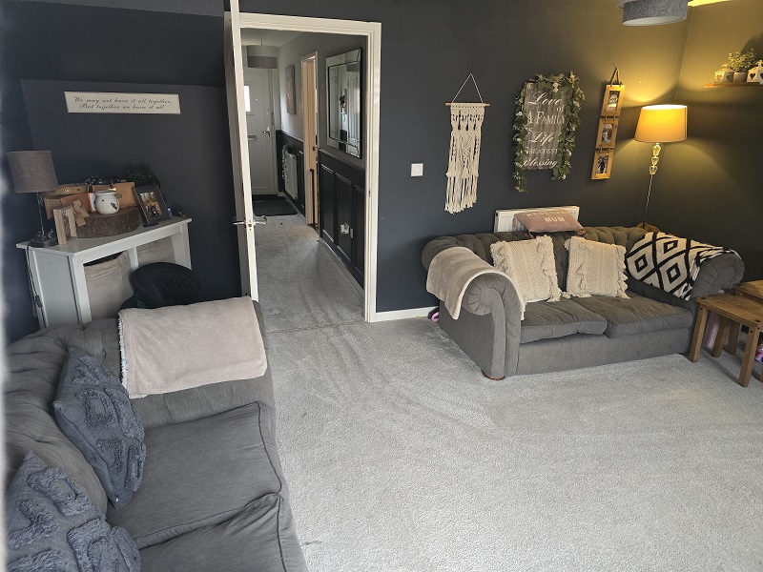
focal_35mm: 23
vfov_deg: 58.9
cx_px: 382
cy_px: 286
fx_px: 507
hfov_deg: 73.9
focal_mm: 6.3
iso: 1000
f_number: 1.7
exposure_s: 1/100
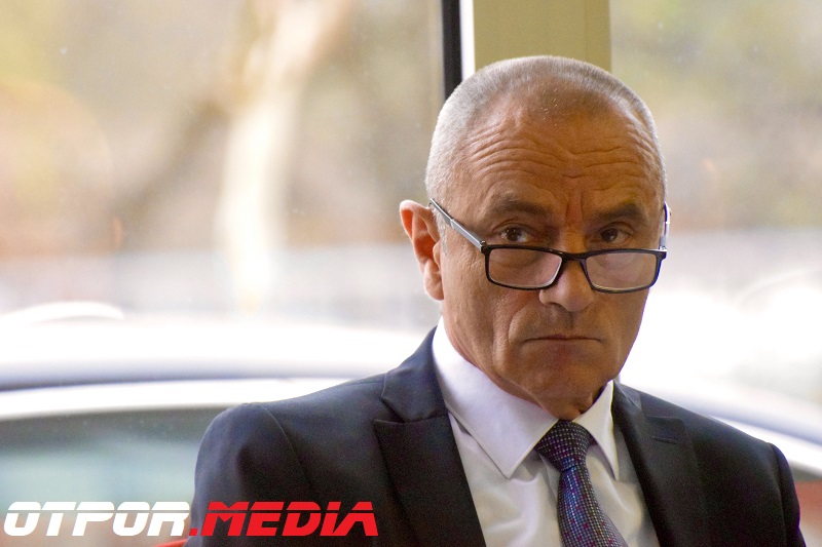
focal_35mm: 450
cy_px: 274
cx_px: 411
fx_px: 10272
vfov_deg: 3.1
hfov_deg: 4.6
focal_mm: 300
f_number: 5.6
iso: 12800
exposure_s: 1/250
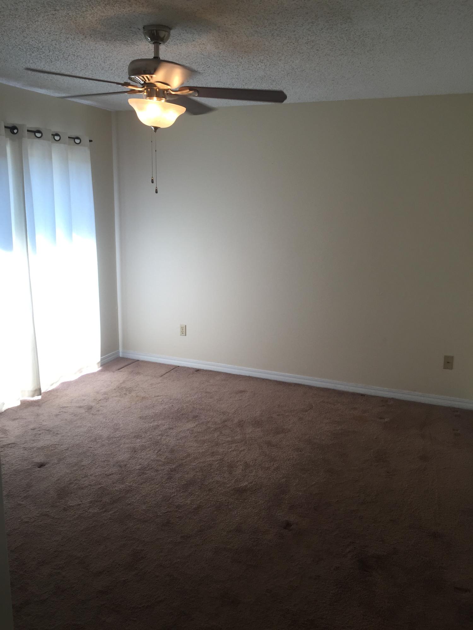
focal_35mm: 29
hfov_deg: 48.2
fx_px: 528
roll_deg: -1.2
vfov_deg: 61.7
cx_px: 236
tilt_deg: -10.3
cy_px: 315
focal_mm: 4.15
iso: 32
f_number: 2.2
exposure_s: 1/120
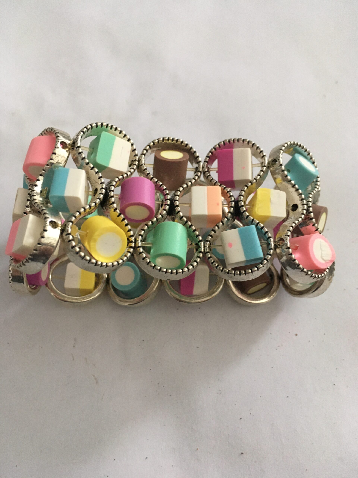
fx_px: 400
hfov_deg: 48.2
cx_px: 179
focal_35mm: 29
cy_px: 239
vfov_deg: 61.7
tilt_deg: -65.2
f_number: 2.2
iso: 200
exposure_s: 1/20
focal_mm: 4.15
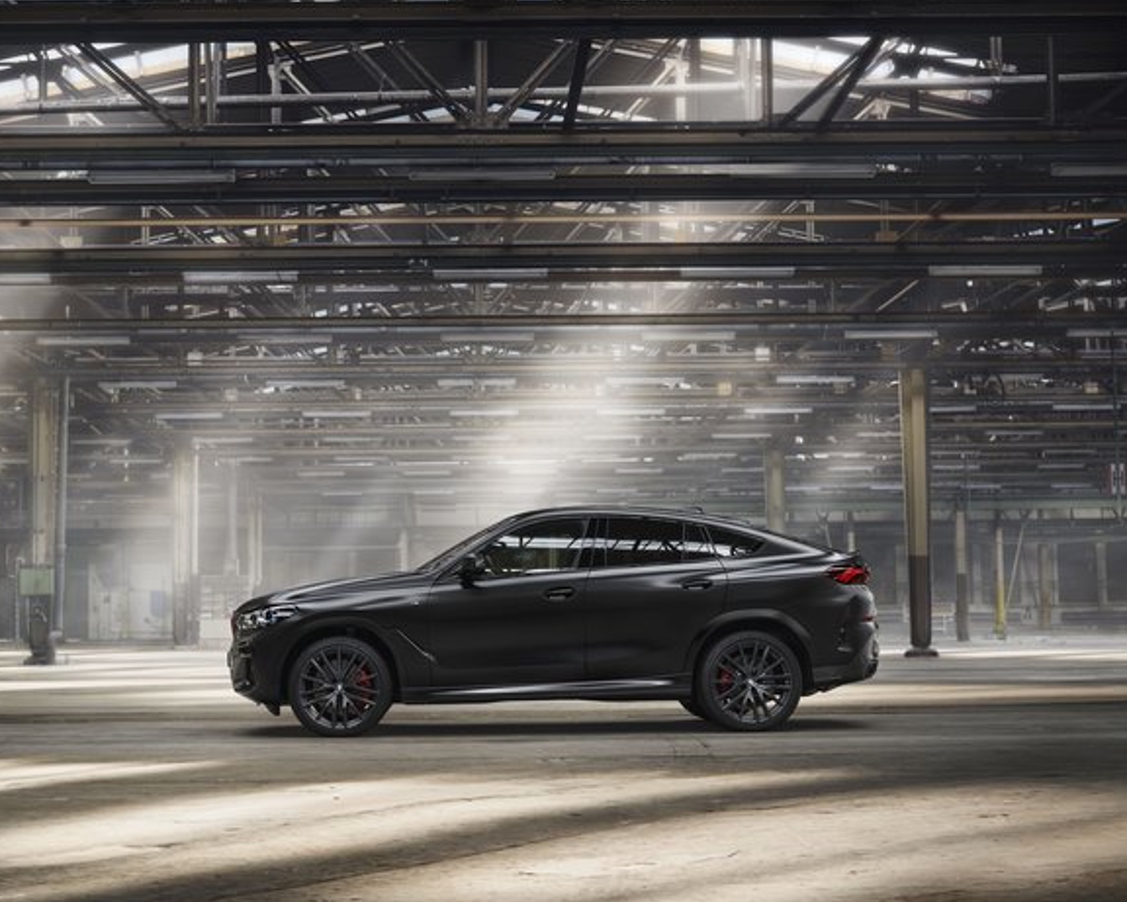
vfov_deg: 26.7
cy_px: 453
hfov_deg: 33.0
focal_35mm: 57
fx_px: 1902
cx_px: 483
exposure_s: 1/30
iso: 100
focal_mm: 50
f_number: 2.2
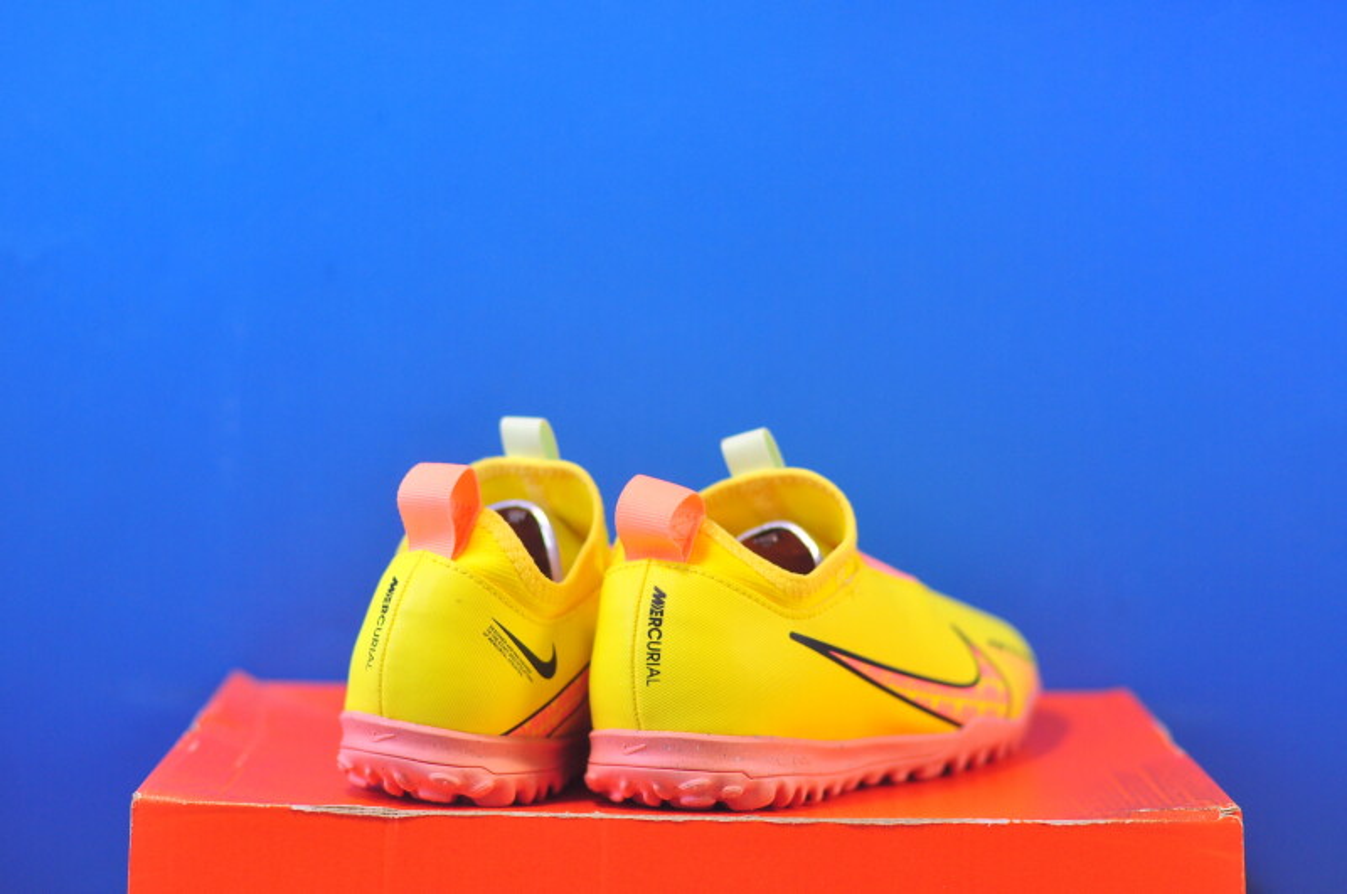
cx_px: 674
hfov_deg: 27.0
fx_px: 2802
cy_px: 447
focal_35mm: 75
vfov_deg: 18.1
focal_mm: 50
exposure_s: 1/320
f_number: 2.2
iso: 250
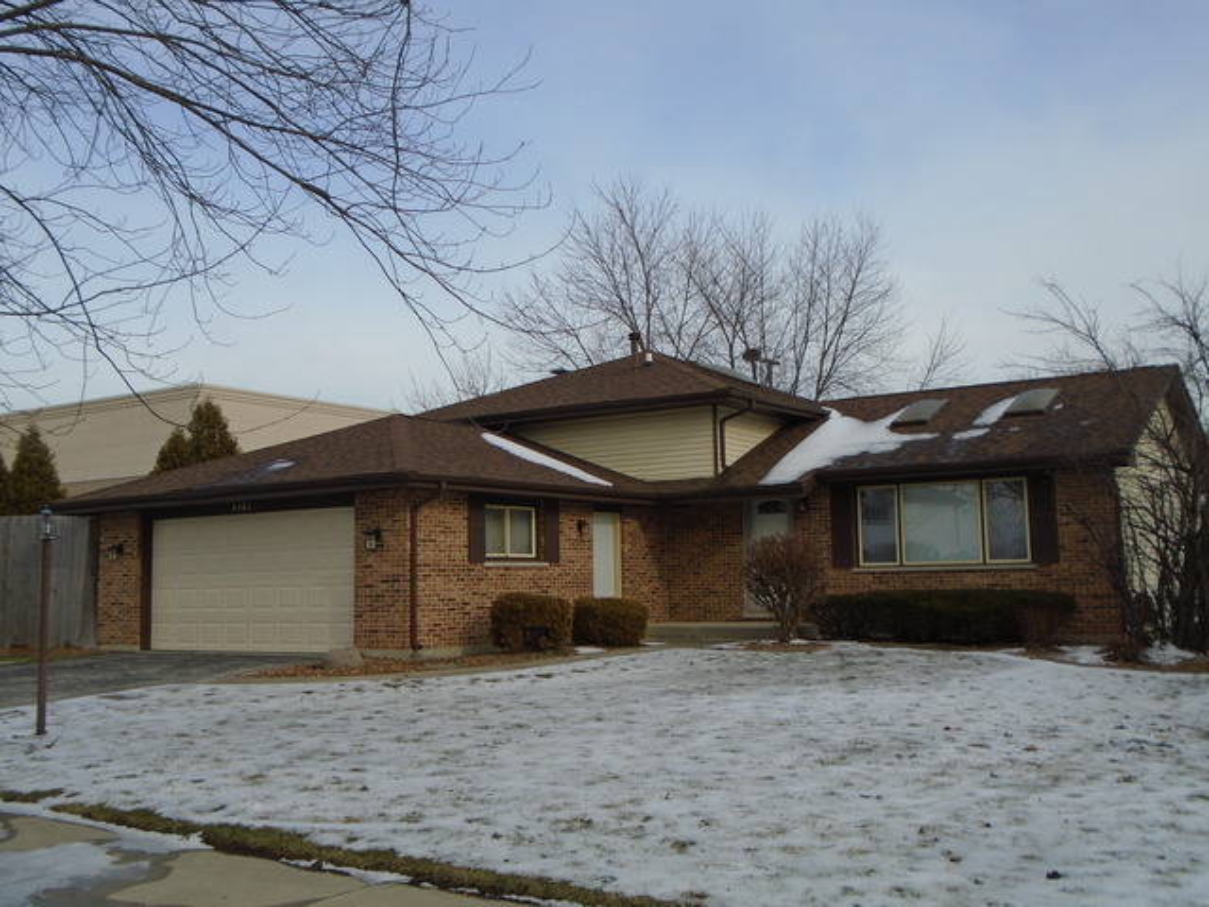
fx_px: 1257
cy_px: 454
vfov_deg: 39.7
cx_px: 604
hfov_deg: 51.4
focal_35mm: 36
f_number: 3.8
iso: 100
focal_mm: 6.4
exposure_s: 1/1000
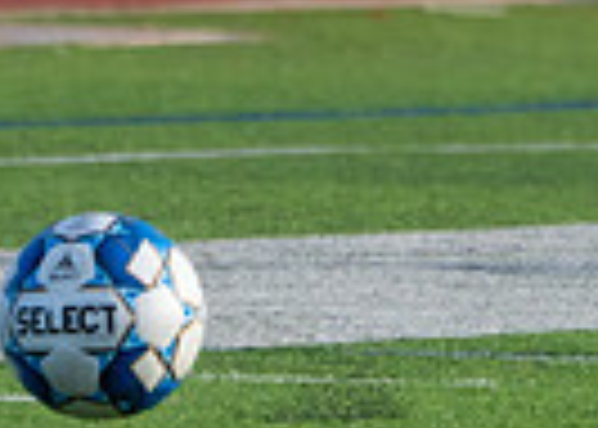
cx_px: 796
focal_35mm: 2502
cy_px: -234
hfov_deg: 0.8
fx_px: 42493
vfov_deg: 0.6
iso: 500
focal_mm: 400
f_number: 5.6
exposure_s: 1/1250
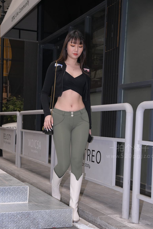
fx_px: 402
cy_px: 143
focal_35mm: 63
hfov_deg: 21.6
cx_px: 69
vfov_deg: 31.8
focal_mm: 48
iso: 3200
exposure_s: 1/250
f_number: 6.3
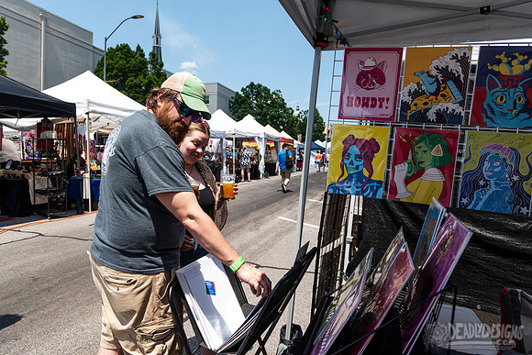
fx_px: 355
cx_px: 266
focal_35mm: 24
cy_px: 178
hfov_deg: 73.7
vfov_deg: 53.2
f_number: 4
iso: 50
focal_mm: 24
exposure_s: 1/400
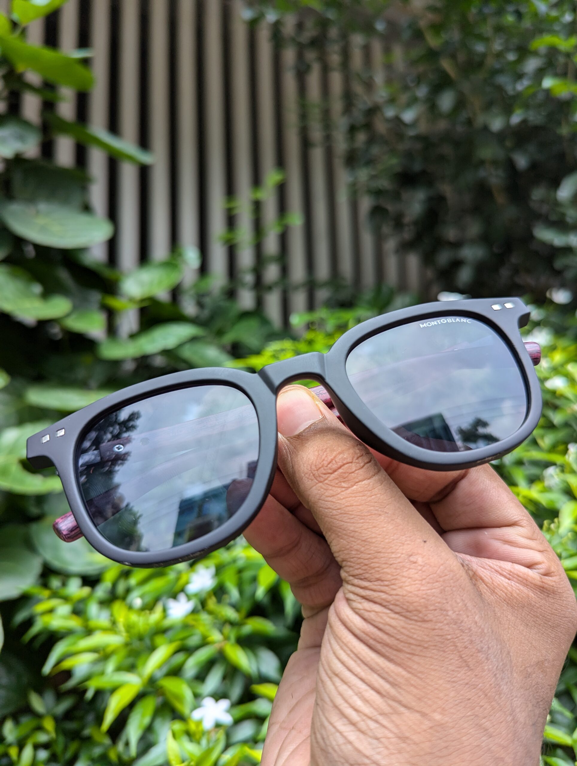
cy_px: 383
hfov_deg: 56.9
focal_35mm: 24
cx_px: 288
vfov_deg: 71.5
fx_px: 532
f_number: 1.85
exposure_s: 1/474
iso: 43
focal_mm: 6.81
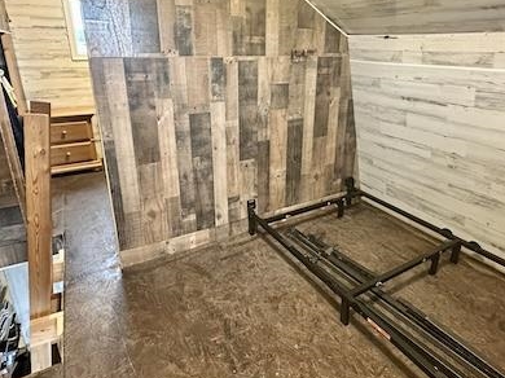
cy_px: 158
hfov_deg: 73.9
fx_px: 335
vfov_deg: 58.5
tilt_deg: -18.5
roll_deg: -0.9
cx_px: 268
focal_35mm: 23
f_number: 2.2
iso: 1000
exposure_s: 1/60
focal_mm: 2.22
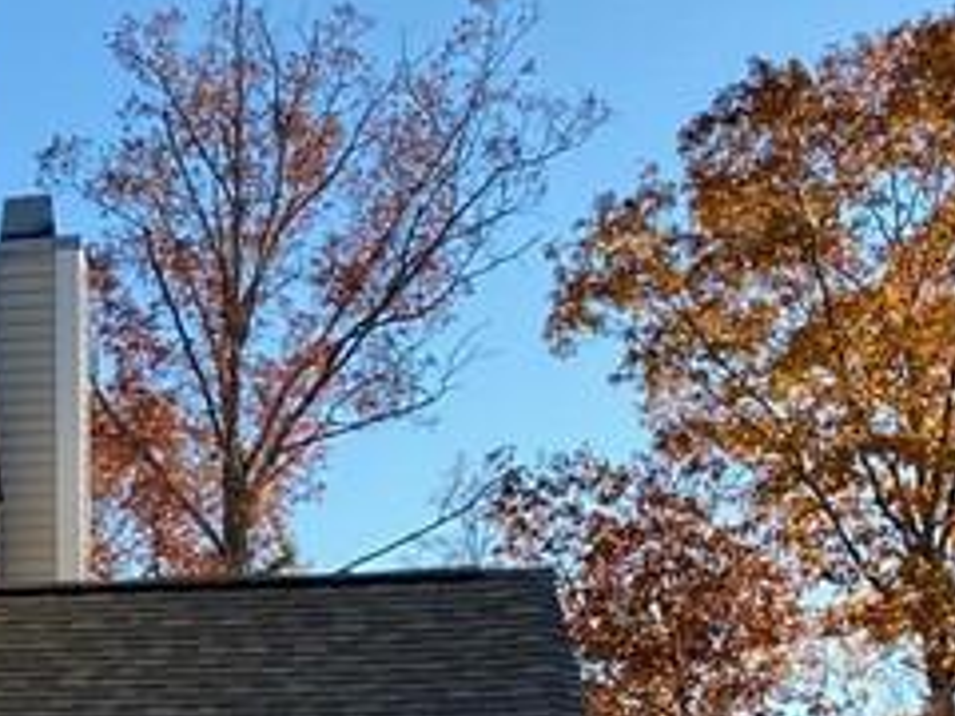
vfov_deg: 13.0
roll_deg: -2.4
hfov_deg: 14.9
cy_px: 879
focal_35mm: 111
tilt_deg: +4.5
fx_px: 3062
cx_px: -883
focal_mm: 4.25
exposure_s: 1/912
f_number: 1.8
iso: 32
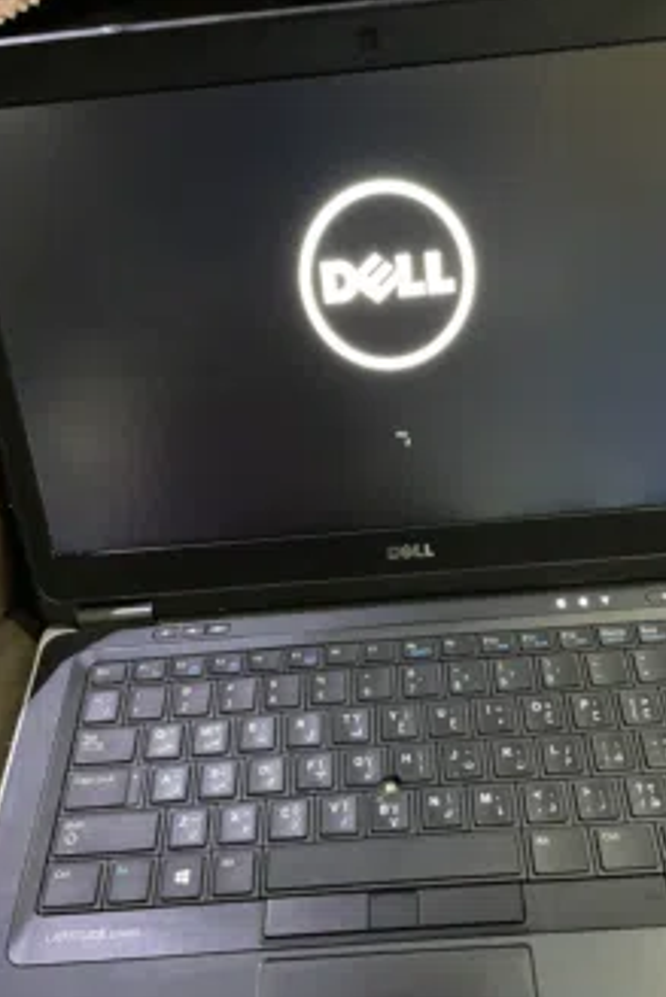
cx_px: 395
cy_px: 571
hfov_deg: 39.9
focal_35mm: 33
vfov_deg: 57.0
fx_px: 915
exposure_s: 1/30
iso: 1000
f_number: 1.6
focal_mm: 4.2
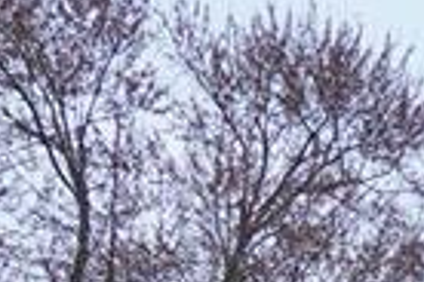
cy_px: 825
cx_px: 750
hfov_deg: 10.8
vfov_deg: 7.0
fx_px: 2096
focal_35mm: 178
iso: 320
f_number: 2.8
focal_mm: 9
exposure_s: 1/30
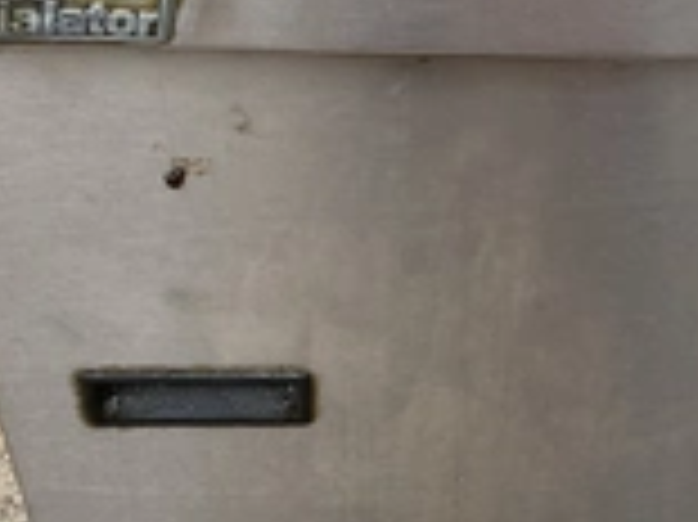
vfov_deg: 19.6
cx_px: 518
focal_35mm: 75
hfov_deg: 25.7
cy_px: 266
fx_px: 1511
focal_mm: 3
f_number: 1.8
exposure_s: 1/683
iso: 25
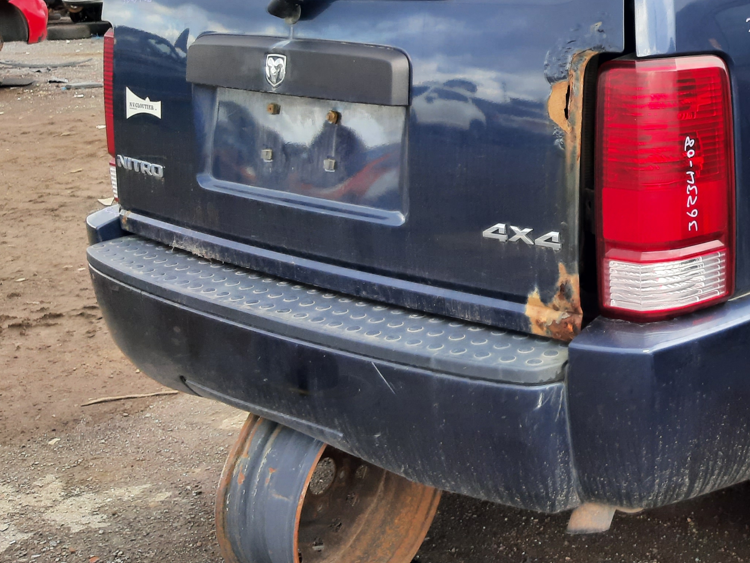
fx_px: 1105
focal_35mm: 51
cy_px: 119
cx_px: 680
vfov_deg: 28.0
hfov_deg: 35.2
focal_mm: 3.92
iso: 40
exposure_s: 1/200
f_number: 1.7
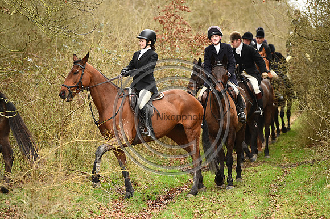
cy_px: 110
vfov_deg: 7.2
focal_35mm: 190
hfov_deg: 10.8
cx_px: 165
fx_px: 1741
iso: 1600
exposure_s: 1/1250
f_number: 4.5
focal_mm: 190
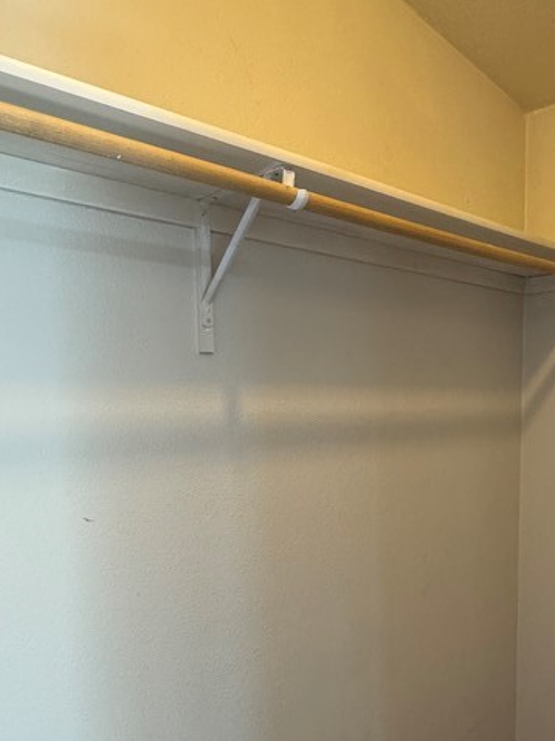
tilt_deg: -5.3
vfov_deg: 59.2
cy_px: 462
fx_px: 642
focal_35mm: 30
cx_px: 349
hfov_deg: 46.3
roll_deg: +0.6
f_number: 2.2
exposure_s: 1/60
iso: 320
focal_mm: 2.22
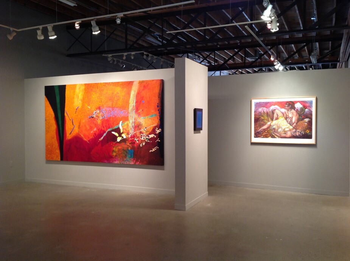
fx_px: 353
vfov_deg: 40.6
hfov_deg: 52.7
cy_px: 130
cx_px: 175
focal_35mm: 35
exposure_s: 1/15
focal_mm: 4.28
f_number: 2.4
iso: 100
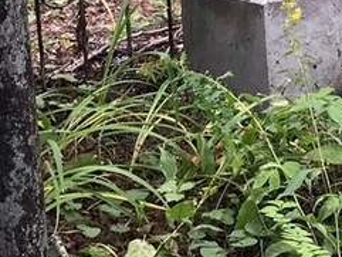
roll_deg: -0.9
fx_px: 1176
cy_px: -131
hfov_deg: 15.7
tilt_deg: -11.8
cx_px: 454
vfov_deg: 11.9
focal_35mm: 119
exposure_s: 1/33
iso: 32
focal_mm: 3.99
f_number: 1.8
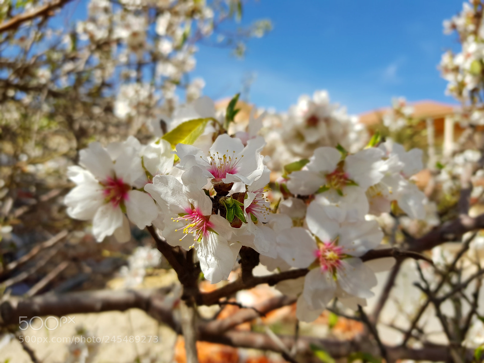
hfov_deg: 67.3
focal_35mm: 26
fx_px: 364
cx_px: 242
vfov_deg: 53.1
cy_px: 182
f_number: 1.7
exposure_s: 1/1856
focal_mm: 4.2
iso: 40
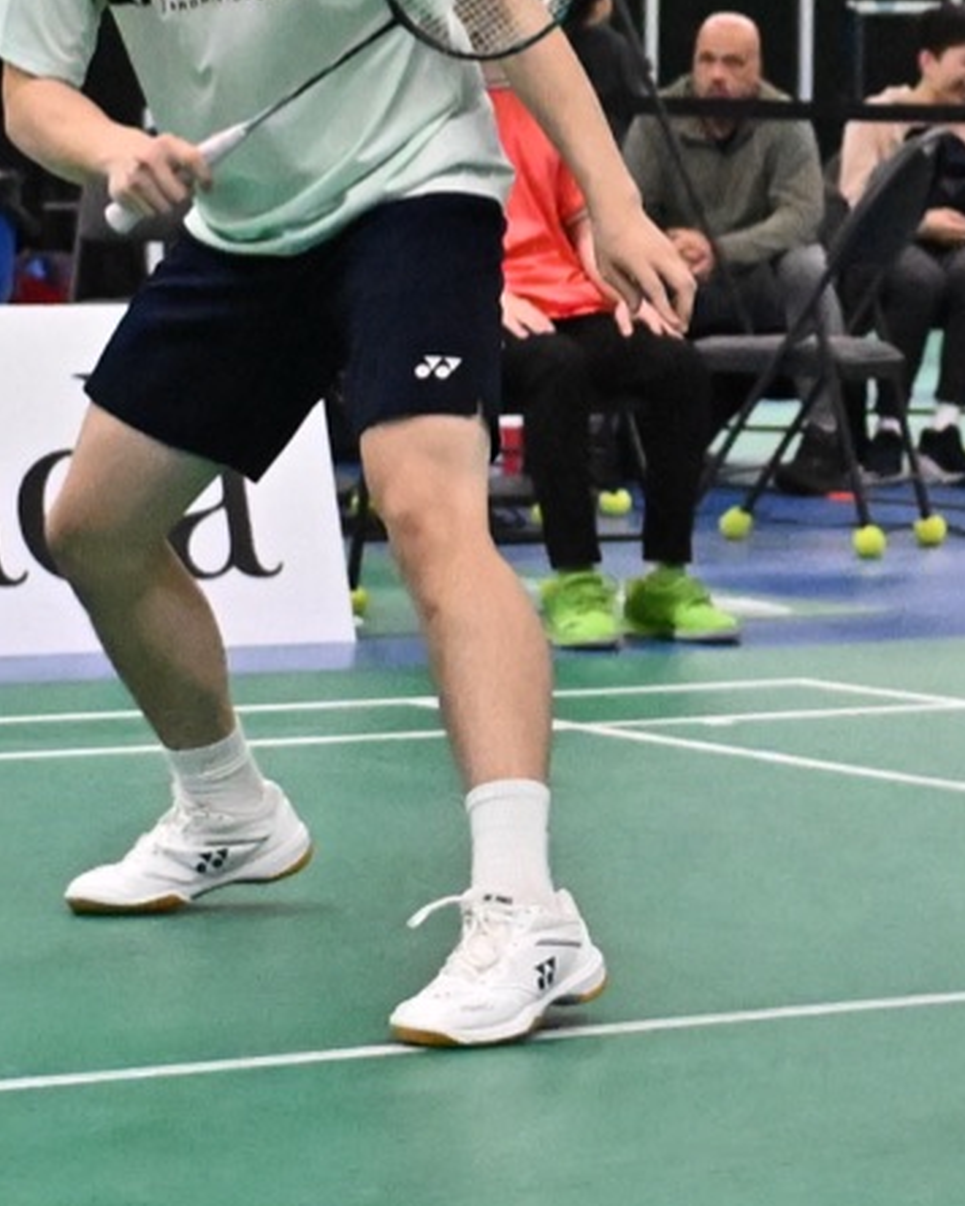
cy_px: 9
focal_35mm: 166
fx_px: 5926
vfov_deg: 11.5
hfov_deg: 9.3
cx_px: 515
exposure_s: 1/1500
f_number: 2.8
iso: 6400
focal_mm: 27.5
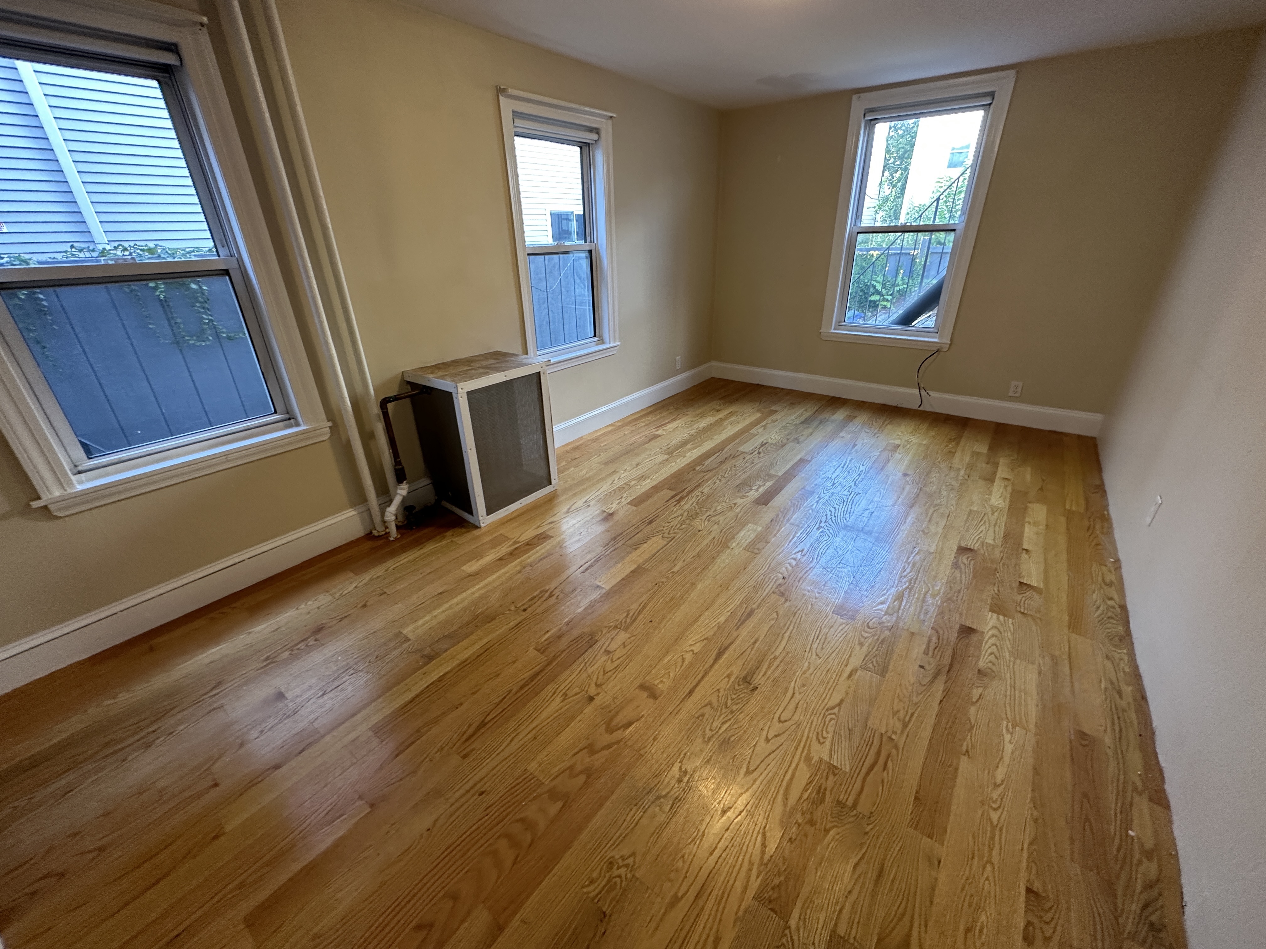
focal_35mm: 14
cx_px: 633
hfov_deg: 102.1
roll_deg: +2.4
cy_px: 474
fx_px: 512
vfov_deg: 85.7
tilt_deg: -25.4
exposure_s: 1/60
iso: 160
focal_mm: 2.22
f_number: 2.2
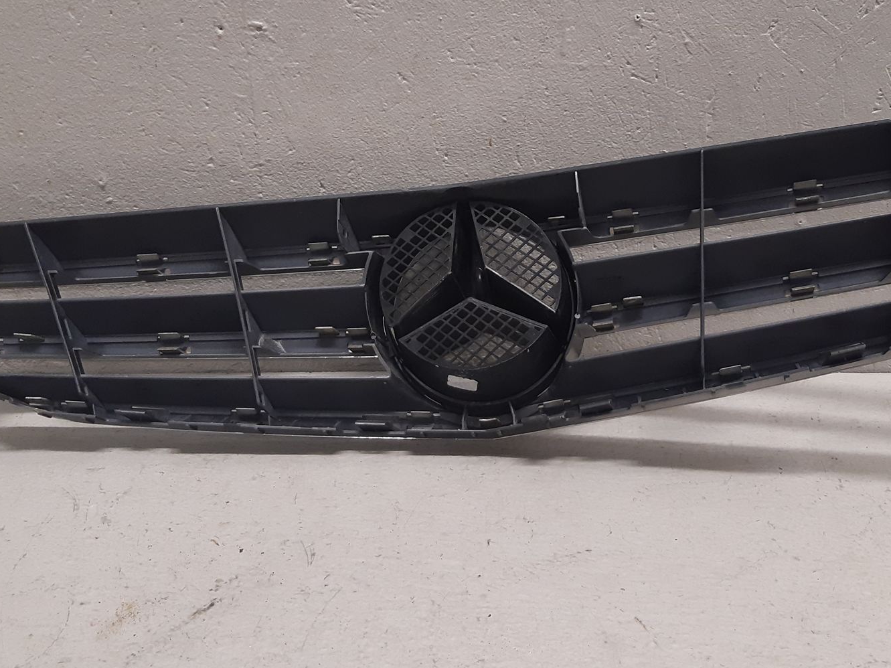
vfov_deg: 35.6
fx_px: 1029
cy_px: 223
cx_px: 485
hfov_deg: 46.7
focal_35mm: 40
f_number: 1.7
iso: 160
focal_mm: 3.93
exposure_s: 1/50
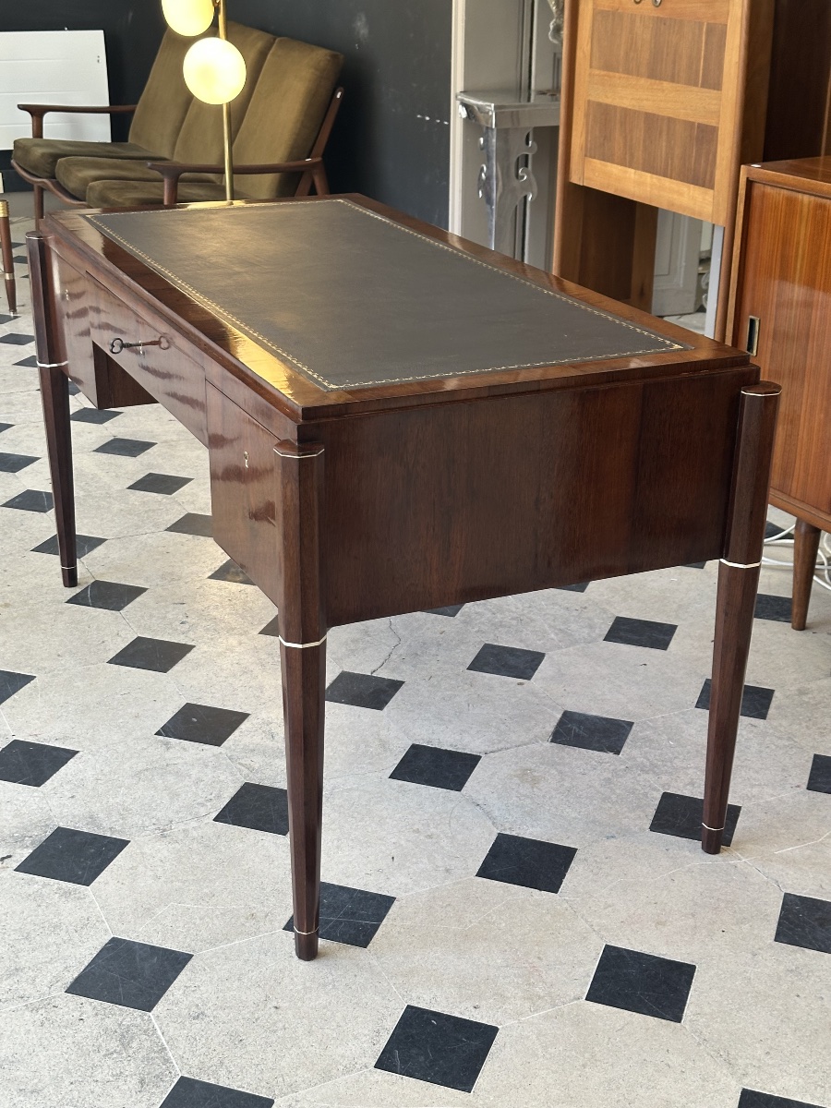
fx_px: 1536
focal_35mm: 48
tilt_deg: -21.9
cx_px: 416
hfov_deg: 30.3
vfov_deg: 39.7
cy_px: 554
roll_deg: -1.9
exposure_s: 1/100
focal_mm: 6.86
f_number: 1.78
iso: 100
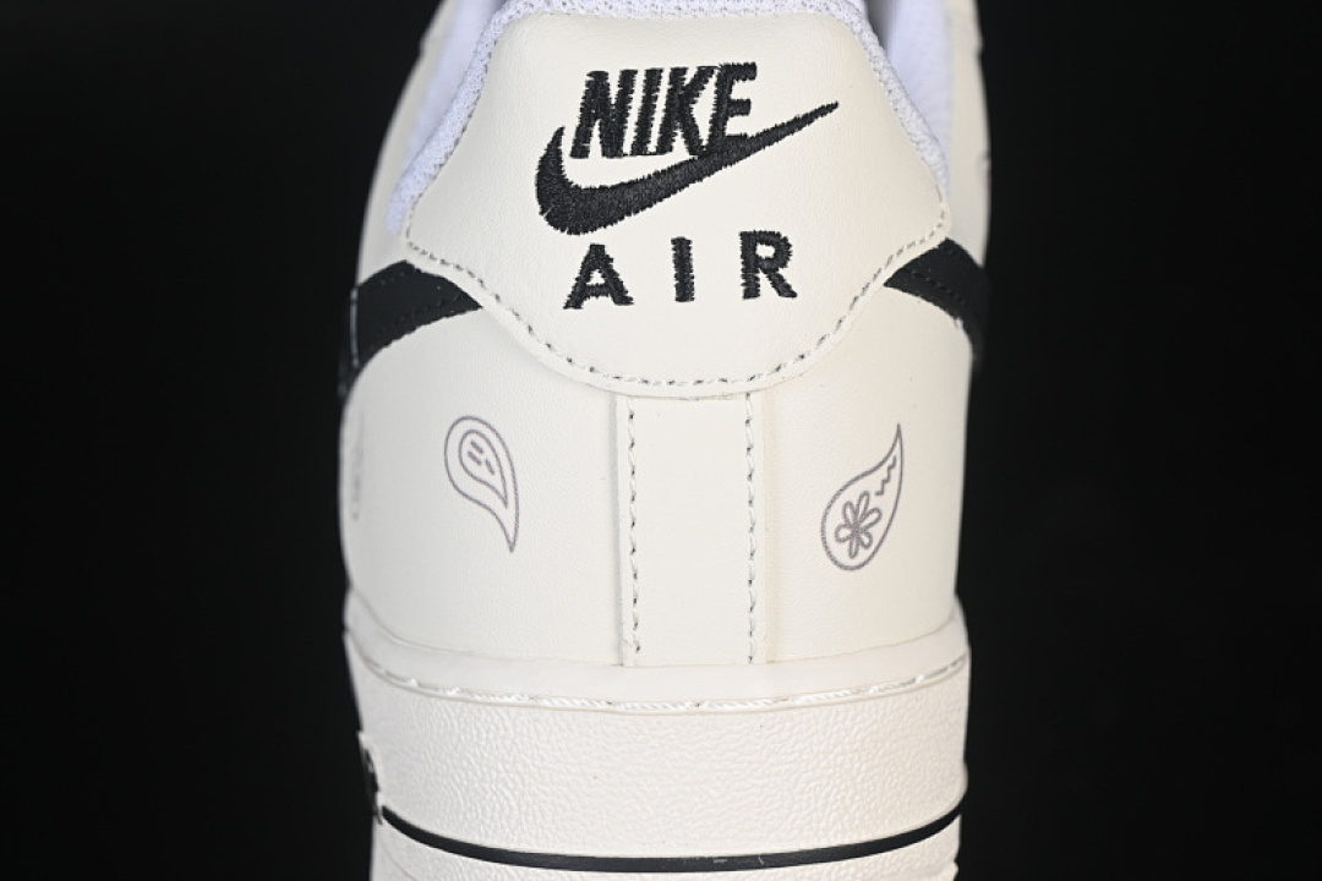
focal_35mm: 75
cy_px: 440
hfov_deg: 27.0
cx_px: 661
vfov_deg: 18.2
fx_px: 2754
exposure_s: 1/100
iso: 160
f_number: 7.1
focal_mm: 50
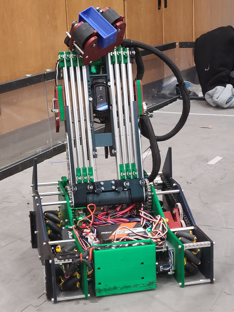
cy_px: 156
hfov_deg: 49.7
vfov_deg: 63.4
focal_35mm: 28
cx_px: 117
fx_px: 252
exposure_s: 1/60
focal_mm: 5.9
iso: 320
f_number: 2
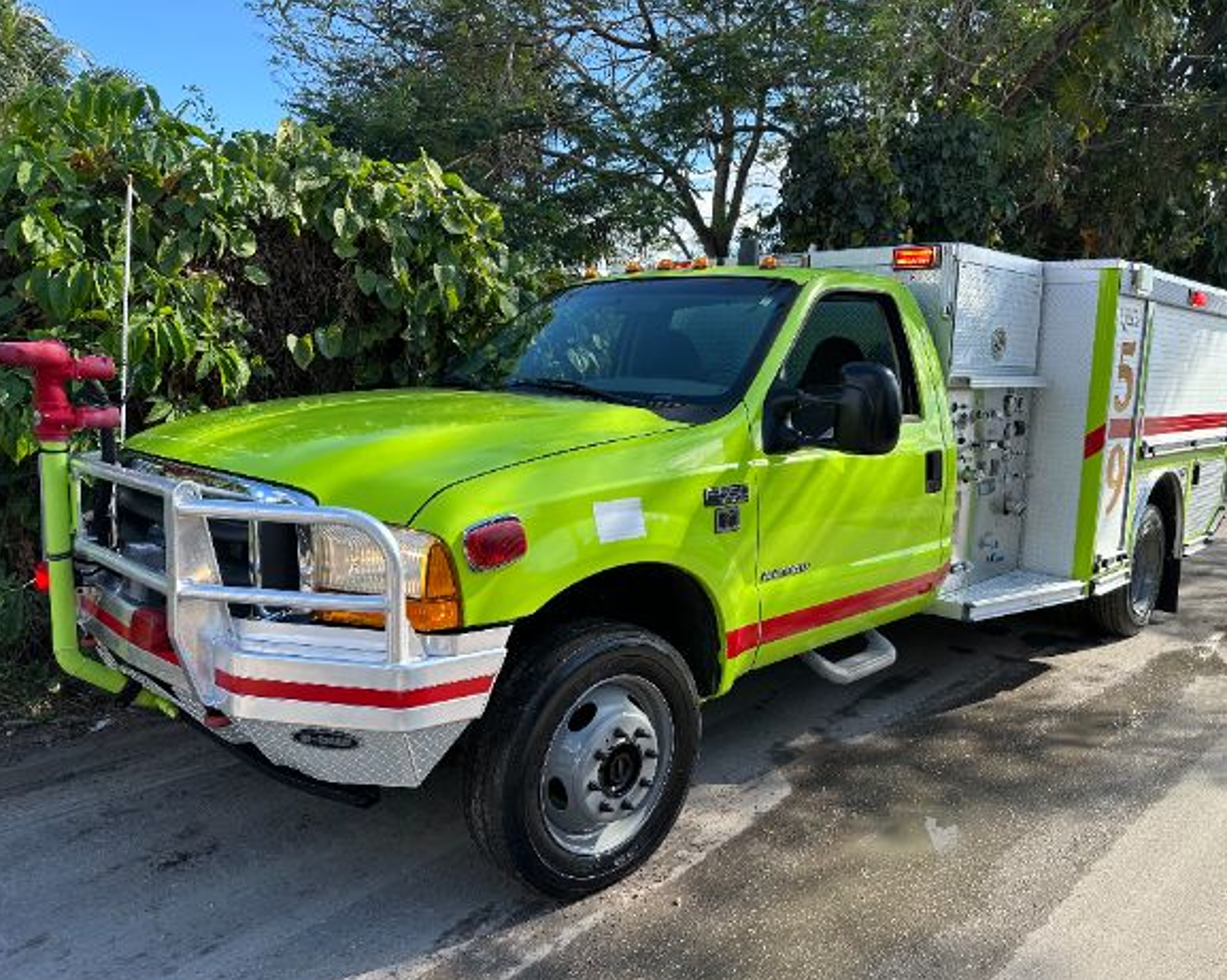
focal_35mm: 26
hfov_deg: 65.9
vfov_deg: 54.9
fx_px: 944
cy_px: 493
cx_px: 672
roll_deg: -1.2
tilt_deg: -7.5
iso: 80
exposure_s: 1/1453
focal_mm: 6.86
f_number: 1.78
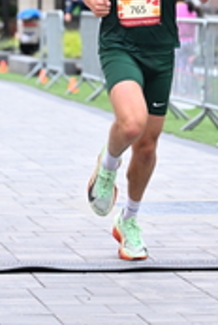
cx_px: 172
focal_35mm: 270
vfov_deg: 7.6
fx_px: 2443
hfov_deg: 5.1
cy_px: -45
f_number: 2.8
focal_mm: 85
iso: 1600
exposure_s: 1/640
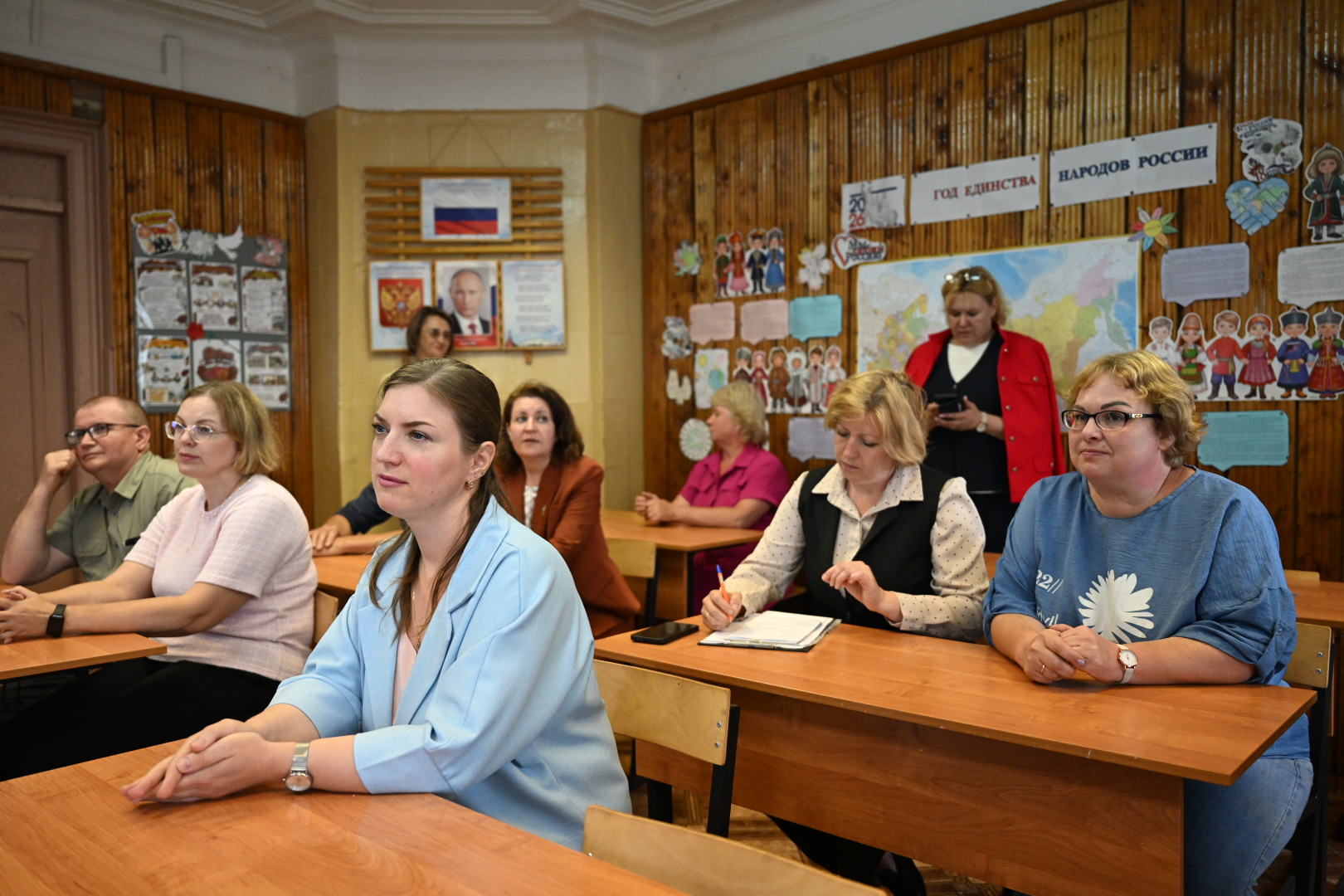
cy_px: 448
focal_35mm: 29
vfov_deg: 45.0
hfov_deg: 63.7
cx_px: 672
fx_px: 1083
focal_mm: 29
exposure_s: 1/500
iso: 3200
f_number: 2.8
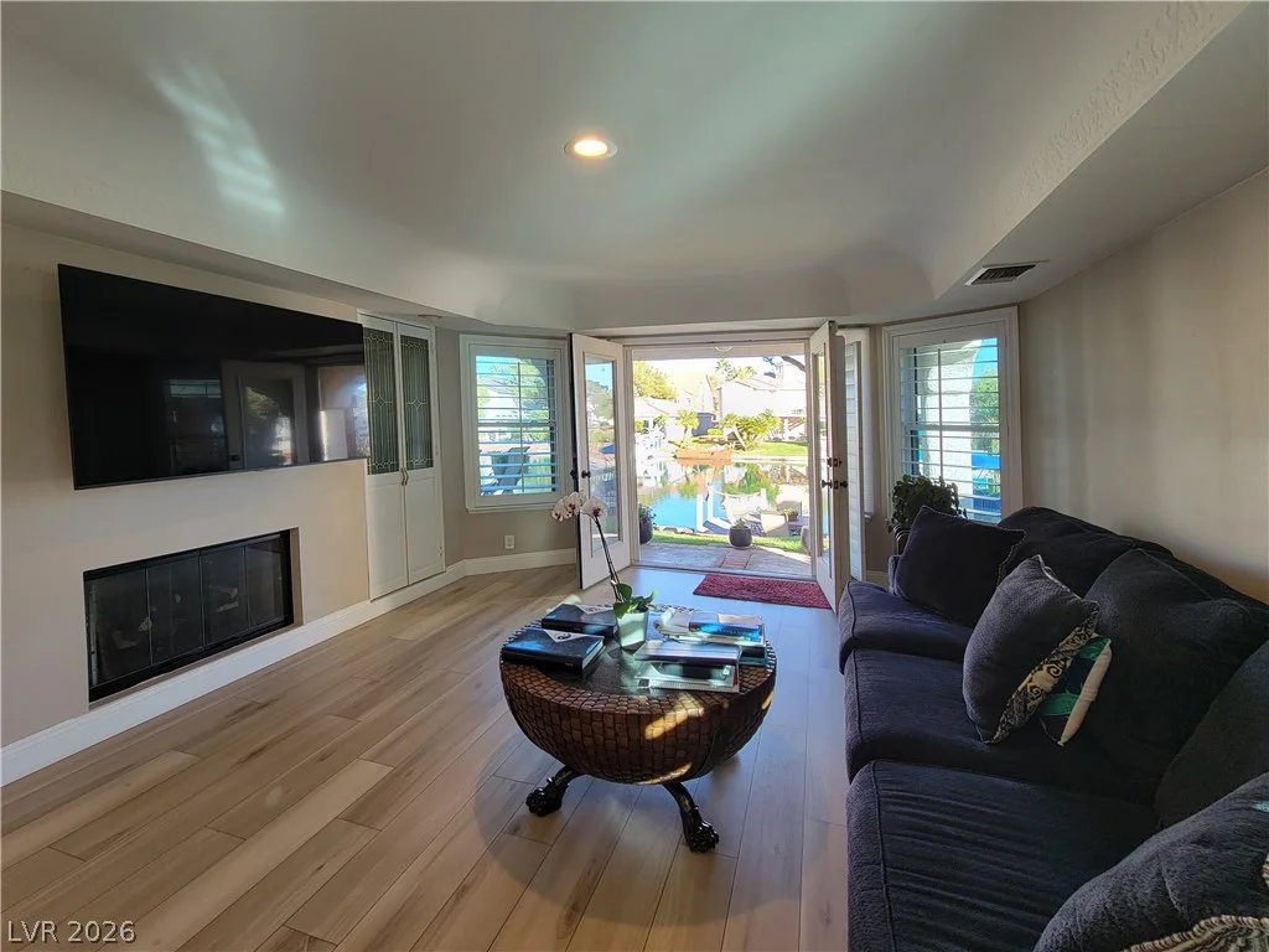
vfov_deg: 89.9
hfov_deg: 106.2
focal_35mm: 13
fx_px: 477
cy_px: 476
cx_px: 634
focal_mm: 2.2
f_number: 2.2
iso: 64
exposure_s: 1/60
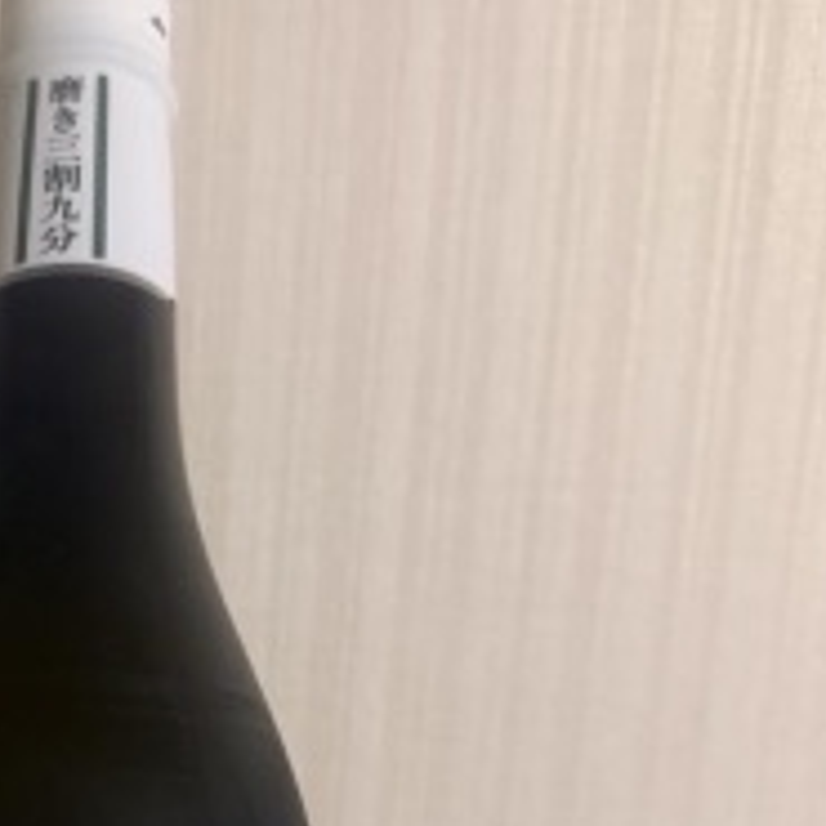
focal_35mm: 55
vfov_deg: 29.5
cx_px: 54
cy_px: 781
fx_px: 1485
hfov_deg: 29.6
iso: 400
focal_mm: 6.76
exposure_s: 1/60
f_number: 1.78
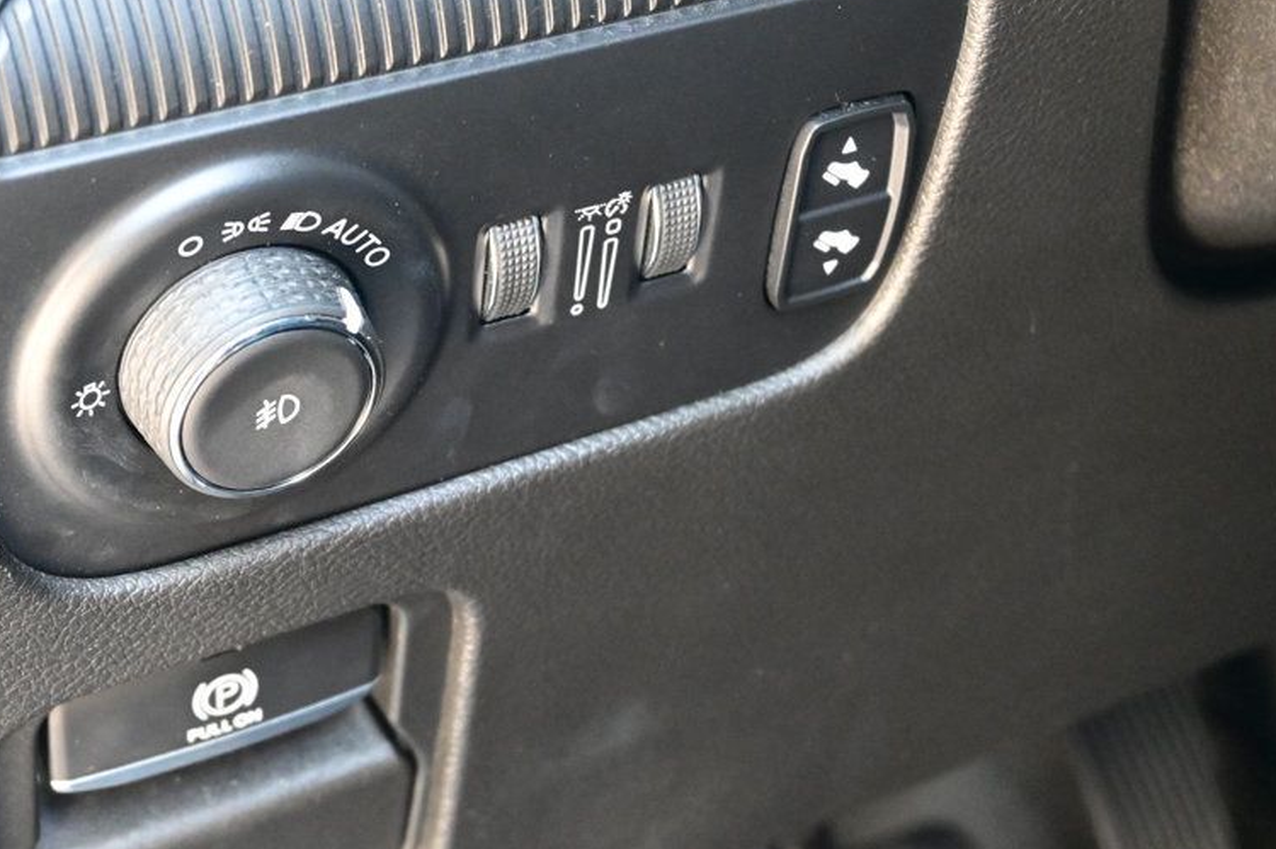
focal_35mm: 72
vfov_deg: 19.0
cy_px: 476
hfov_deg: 28.1
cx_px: 468
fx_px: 2539
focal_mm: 35
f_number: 5.3
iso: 5000
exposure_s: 1/60
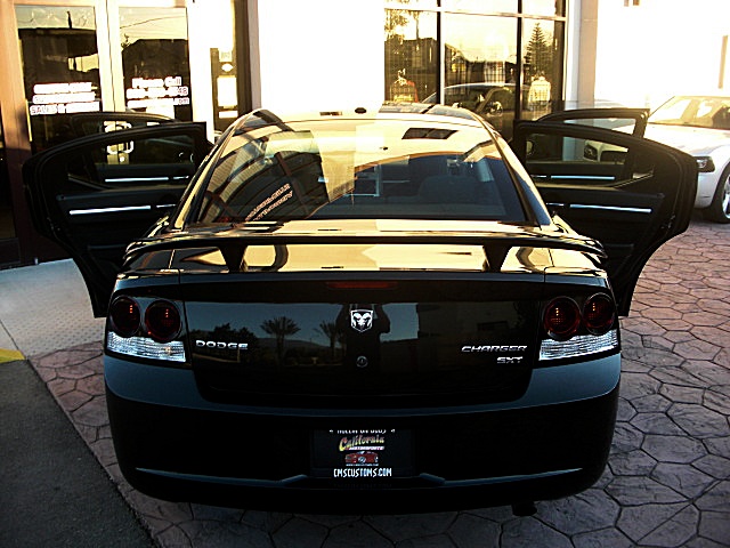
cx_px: 365
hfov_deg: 51.4
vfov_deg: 39.7
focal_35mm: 36
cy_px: 274
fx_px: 759
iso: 100
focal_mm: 6.3
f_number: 2.8
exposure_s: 1/100
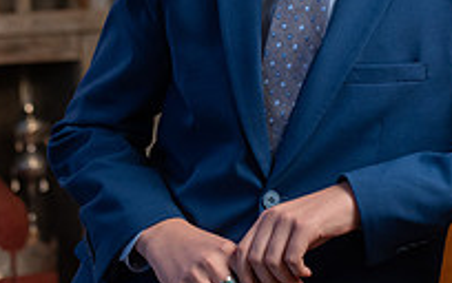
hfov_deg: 6.9
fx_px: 3749
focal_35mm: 304
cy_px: -39
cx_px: 188
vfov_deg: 4.3
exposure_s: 1/250
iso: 1000
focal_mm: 105
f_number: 4
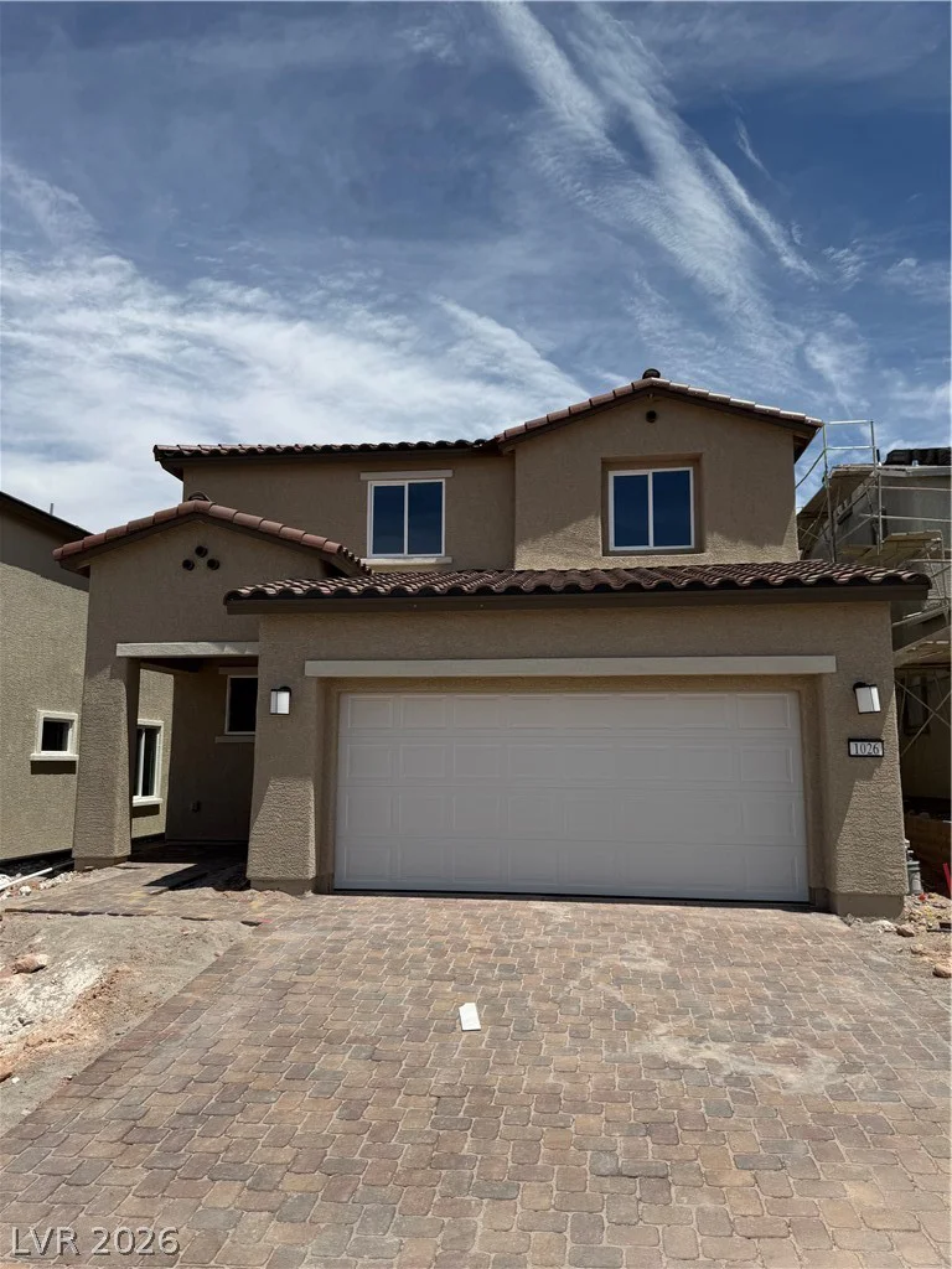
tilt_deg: +7.3
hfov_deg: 56.8
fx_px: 880
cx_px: 476
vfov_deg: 71.6
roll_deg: -1.2
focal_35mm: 24
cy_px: 634
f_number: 1.78
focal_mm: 6.76
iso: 80
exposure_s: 1/8130
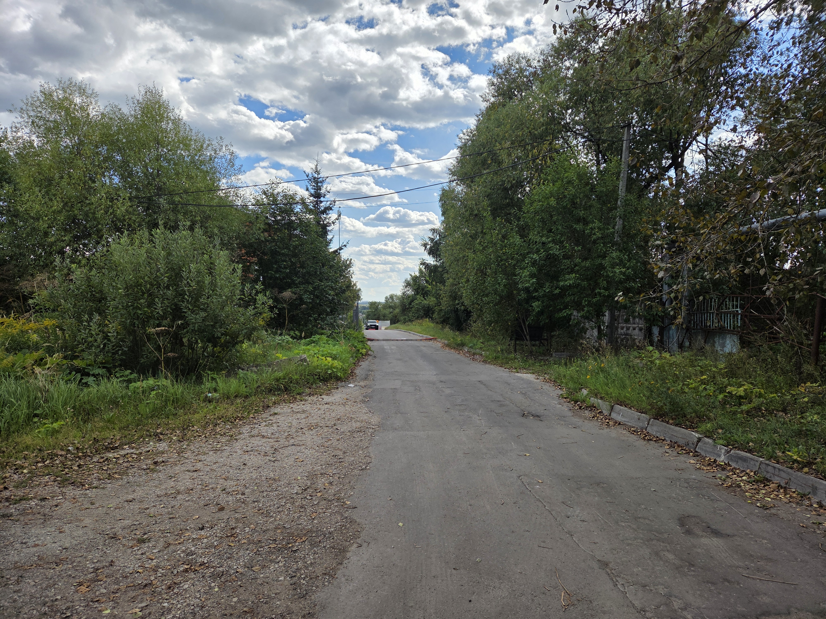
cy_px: 310
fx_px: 549
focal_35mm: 23
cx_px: 413
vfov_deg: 58.9
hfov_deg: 73.9
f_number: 1.8
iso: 80
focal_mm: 5.4
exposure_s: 1/6034
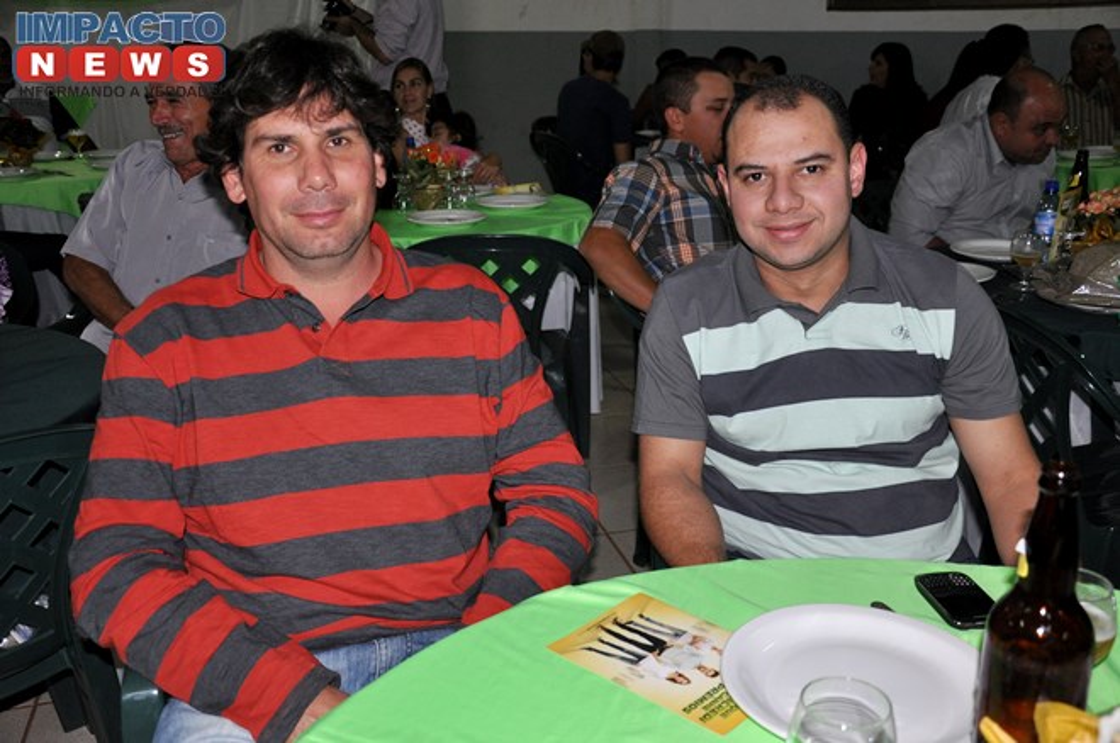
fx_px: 1165
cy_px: 372
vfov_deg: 35.4
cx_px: 560
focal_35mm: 38
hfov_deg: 51.3
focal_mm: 25
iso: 800
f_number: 4
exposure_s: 1/60
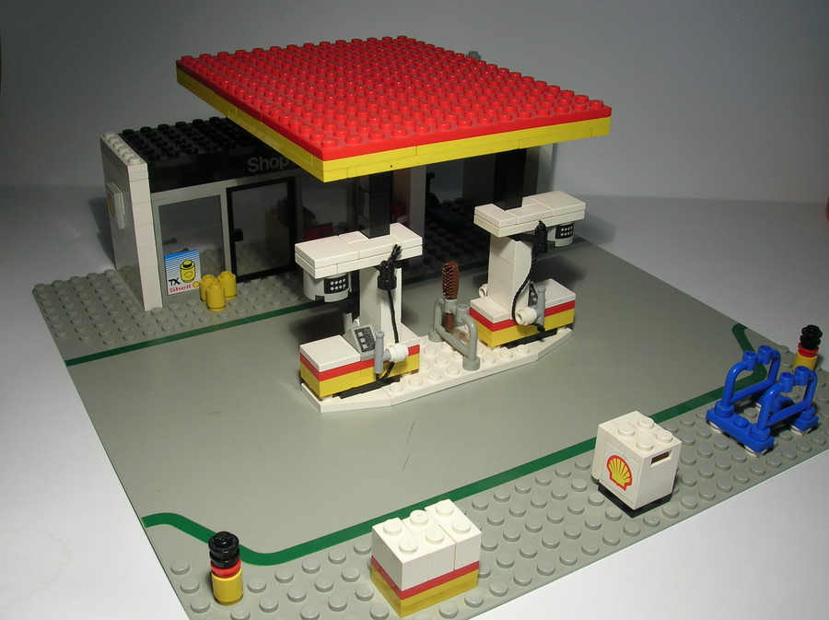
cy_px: 310
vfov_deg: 39.6
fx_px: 861
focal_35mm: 36
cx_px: 414
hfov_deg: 51.4
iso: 50
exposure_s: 1/15
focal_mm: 6
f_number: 4.9
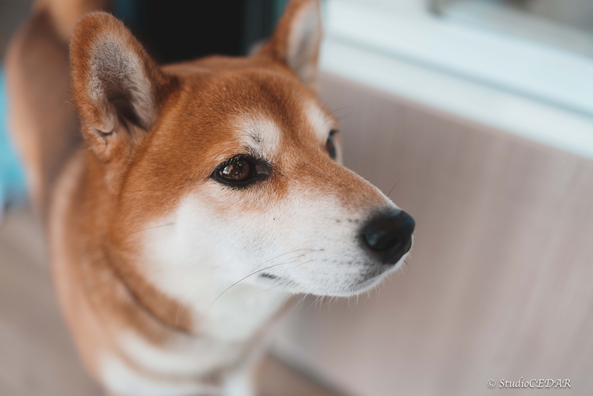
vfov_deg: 37.9
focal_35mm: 35
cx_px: 296
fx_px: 576
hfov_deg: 54.4
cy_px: 198
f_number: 2
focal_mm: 35
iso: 100
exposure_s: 1/125
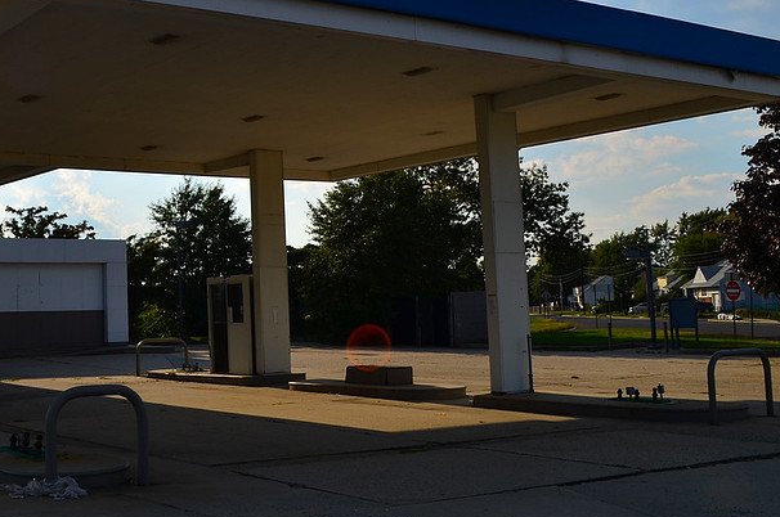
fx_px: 1060
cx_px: 172
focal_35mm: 49
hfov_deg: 39.1
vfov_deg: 27.2
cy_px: 150
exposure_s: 1/400
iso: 100
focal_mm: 18
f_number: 10
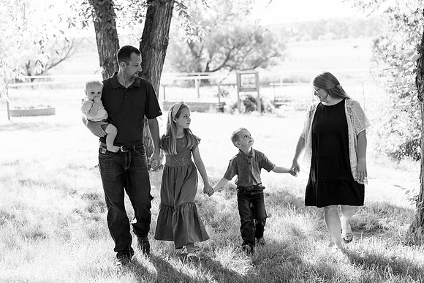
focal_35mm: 85
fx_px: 1001
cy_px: 142
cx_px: 212
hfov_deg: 23.9
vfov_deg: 16.1
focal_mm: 85
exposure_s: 1/500
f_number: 4
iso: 500
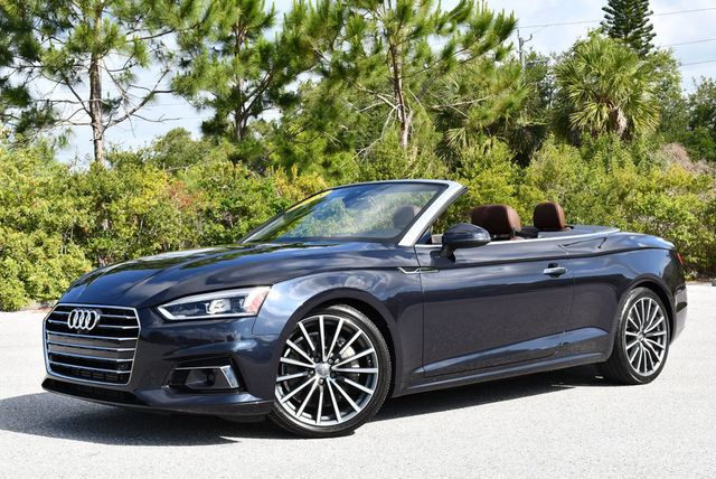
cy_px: 240
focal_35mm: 52
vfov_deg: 26.0
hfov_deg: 38.2
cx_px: 358
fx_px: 1035
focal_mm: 26
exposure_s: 1/250
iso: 200
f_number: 8
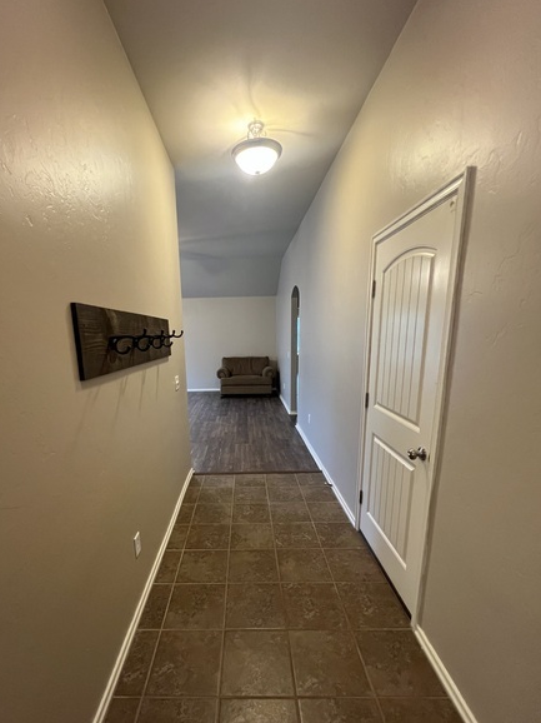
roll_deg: +1.5
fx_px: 313
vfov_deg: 97.6
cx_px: 235
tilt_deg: -12.3
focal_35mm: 15
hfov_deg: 81.3
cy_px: 410
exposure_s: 1/60
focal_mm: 1.57
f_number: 1.8
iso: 500
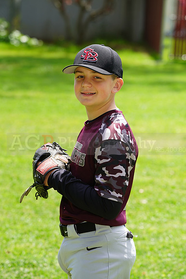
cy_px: 140
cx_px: 93
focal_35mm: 200
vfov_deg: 10.3
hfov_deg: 6.9
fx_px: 1552
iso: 200
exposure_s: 1/160
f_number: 8
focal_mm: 200
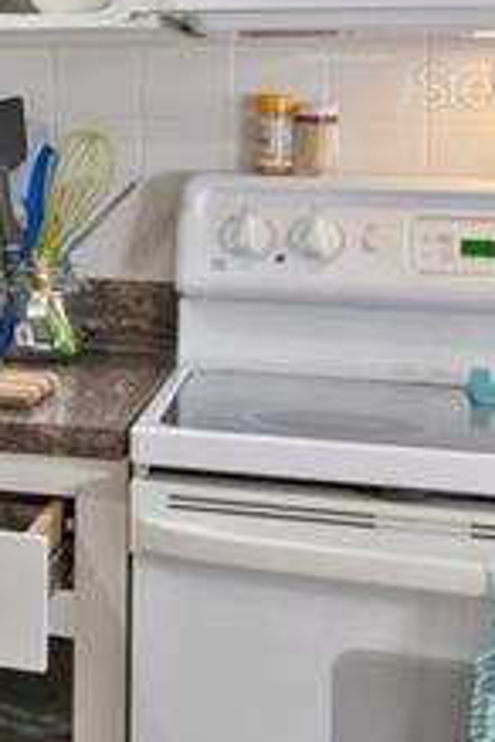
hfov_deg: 11.9
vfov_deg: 21.5
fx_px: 1918
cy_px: 85
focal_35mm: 93
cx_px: -688
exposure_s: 1/2.5
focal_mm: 17
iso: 320
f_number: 8
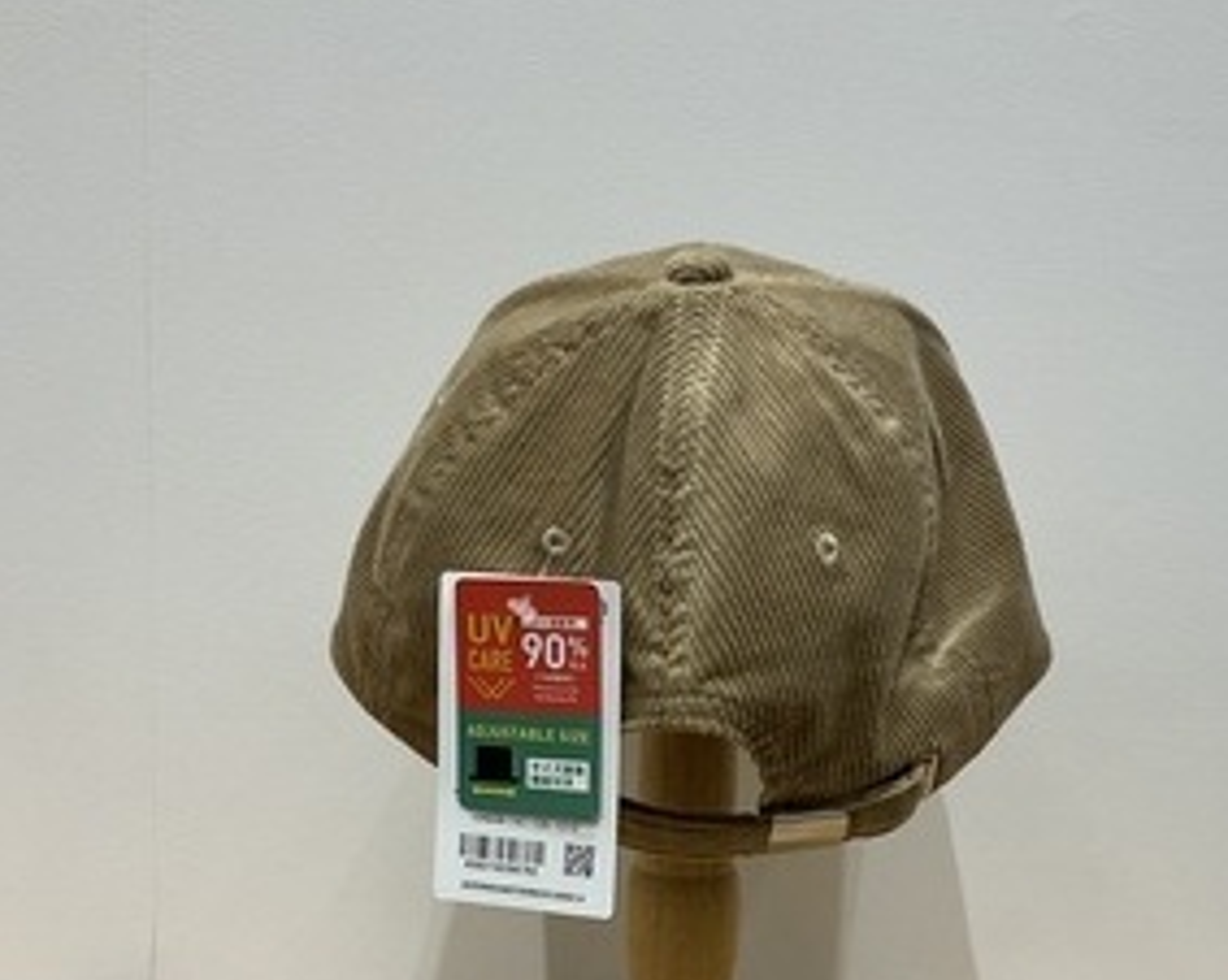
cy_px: 718
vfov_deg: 29.8
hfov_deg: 37.3
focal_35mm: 50
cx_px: 660
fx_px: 1816
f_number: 1.8
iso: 50
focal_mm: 3
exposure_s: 1/120
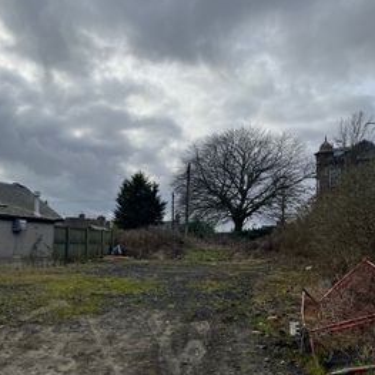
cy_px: 205
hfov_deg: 47.1
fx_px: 429
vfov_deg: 47.2
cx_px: 161
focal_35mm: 35
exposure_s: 1/3521
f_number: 1.6
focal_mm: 5.1
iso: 50
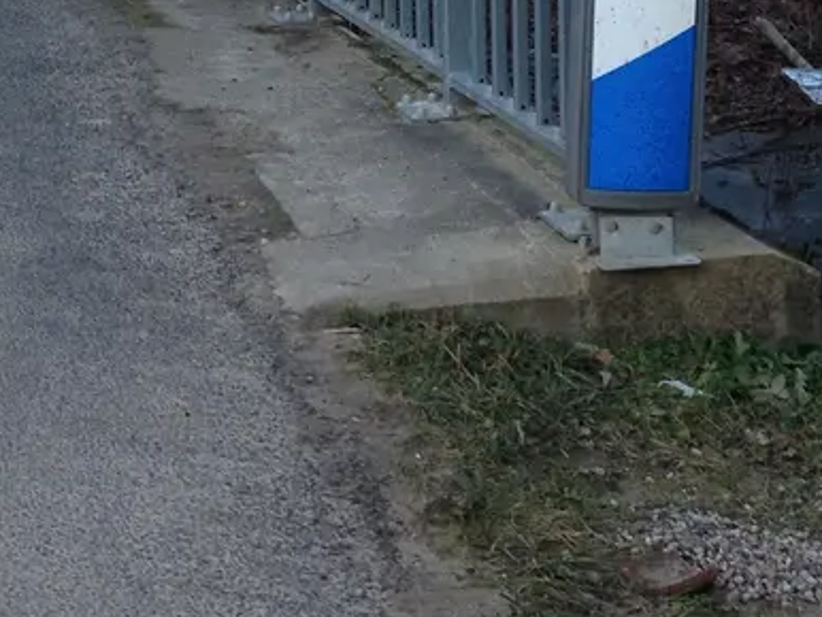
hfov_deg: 16.8
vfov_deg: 12.6
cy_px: -53
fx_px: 2756
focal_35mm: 116
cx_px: 117
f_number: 2.4
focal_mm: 4.28
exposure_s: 1/144
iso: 50
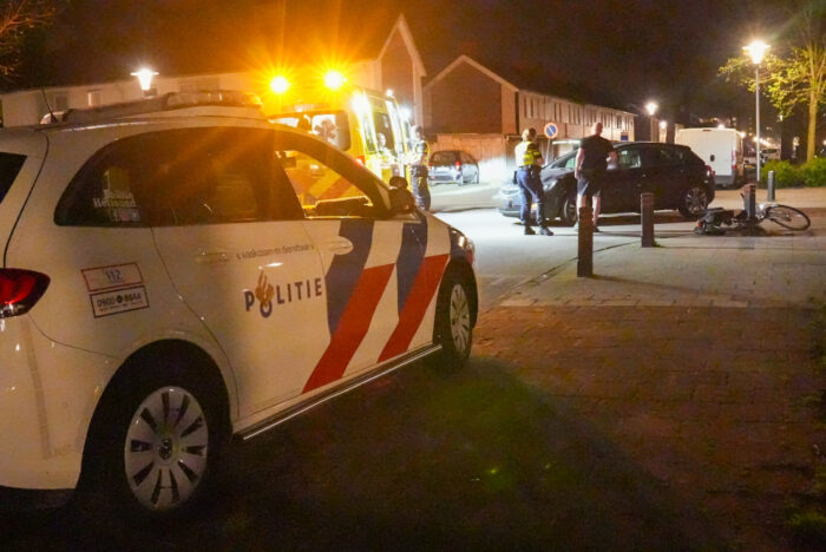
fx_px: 827
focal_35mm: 36
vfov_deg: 36.9
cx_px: 413
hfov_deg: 53.1
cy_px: 276
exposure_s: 1/60
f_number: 4
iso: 40000
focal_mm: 24
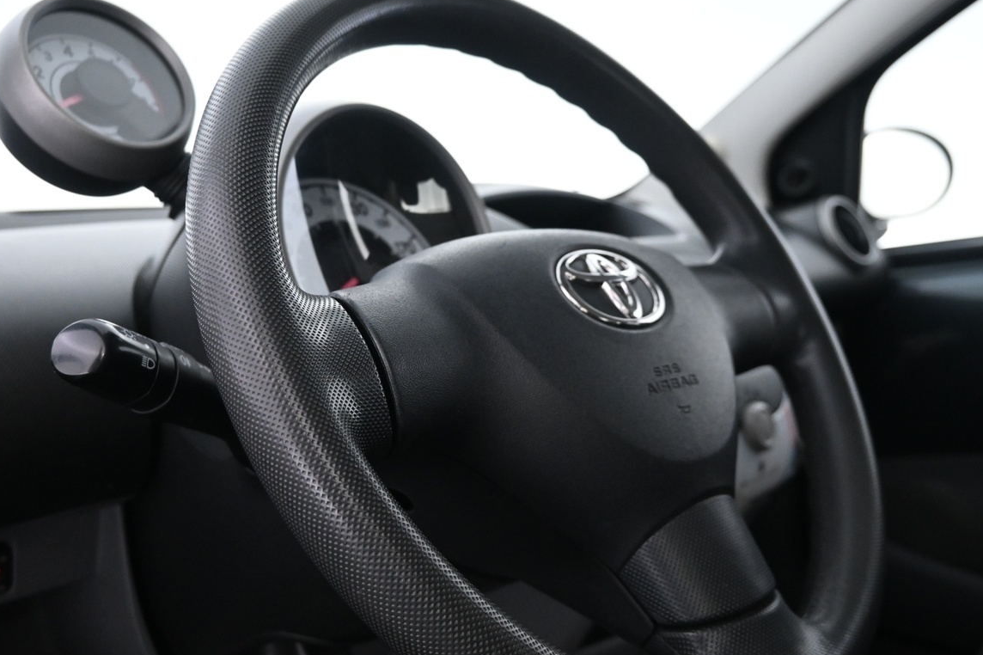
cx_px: 439
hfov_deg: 55.7
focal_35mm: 34
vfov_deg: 38.8
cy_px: 355
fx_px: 928
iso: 1800
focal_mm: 16
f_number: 3.5
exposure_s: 1/25
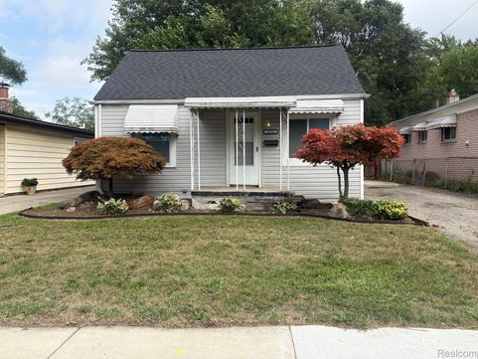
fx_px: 373
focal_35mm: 27
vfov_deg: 51.4
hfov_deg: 65.3
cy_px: 174
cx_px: 237
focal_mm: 5.96
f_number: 1.6
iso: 50
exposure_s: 1/1901
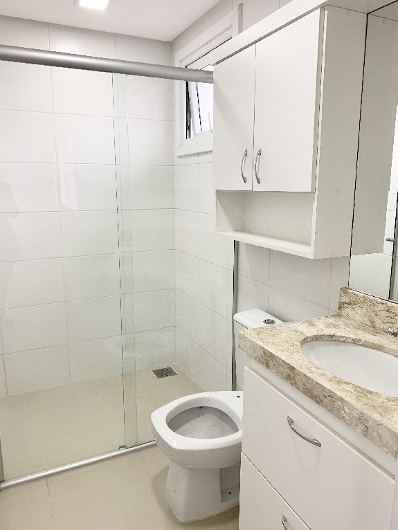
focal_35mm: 26
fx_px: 398
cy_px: 265
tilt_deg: -10.4
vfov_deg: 67.3
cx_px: 199
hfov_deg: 53.1
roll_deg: -0.2
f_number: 1.8
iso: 100
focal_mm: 4.25
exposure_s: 1/101
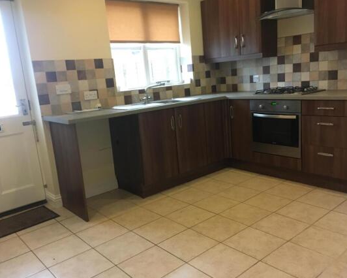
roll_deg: +5.1
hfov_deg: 57.1
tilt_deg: -10.4
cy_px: 138
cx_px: 179
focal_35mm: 31
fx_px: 318
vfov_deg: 47.1
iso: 200
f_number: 2.2
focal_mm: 4.15
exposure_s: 1/25
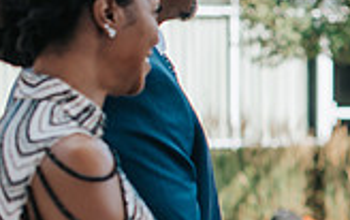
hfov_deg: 11.0
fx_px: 1719
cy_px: 140
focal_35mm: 180
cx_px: 585
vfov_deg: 7.3
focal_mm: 50
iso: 200
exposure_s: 1/2000
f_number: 2.5
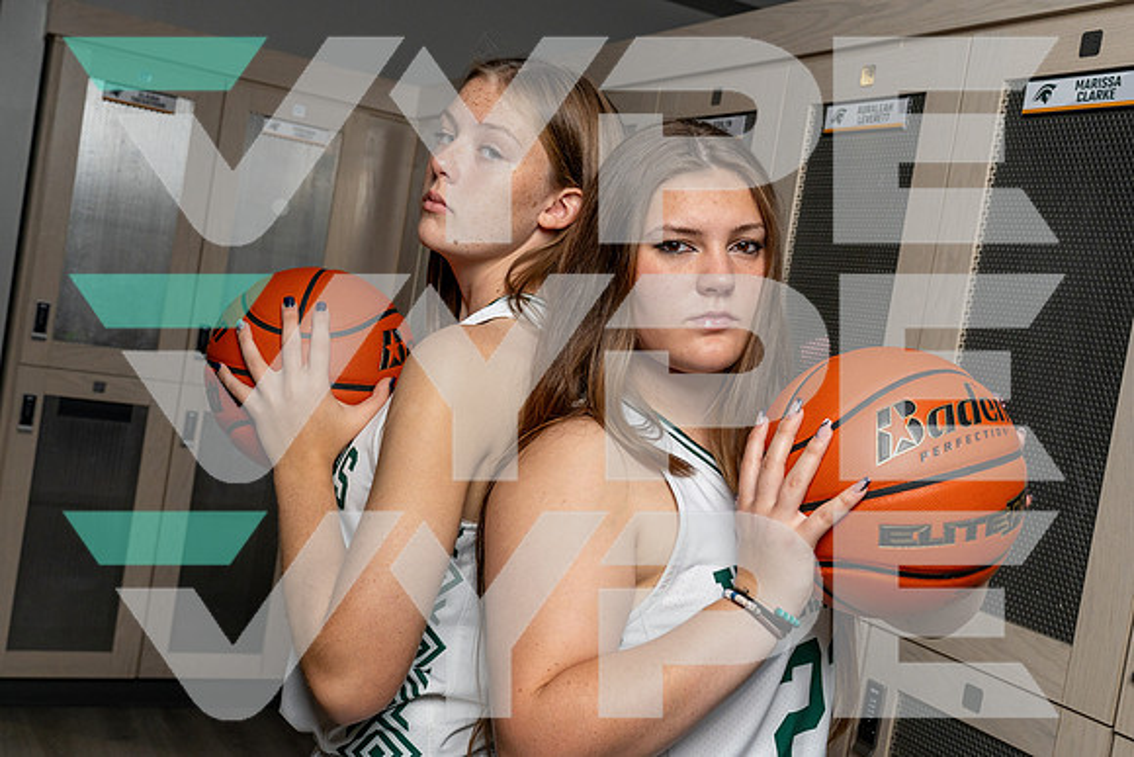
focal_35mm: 40
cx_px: 567
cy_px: 378
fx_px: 1260
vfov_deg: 33.4
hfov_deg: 48.4
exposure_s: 1/250
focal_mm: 40
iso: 800
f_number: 8
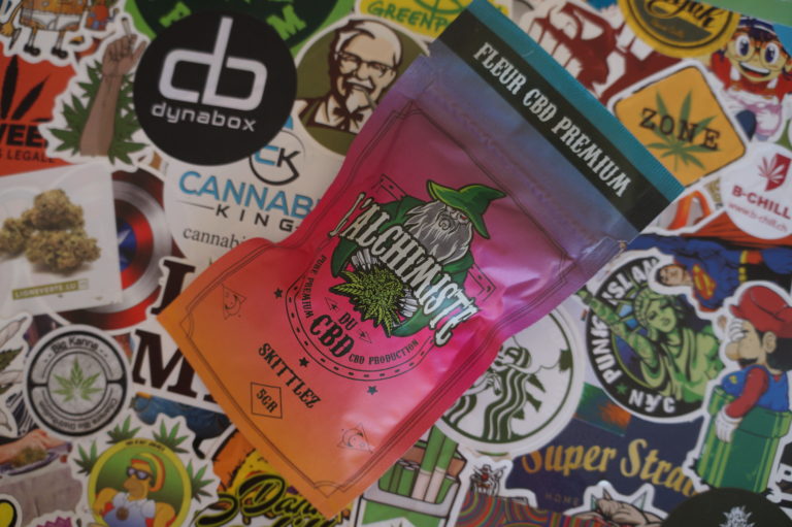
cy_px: 264
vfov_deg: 47.9
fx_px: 594
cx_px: 396
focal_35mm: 27
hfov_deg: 67.4
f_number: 4
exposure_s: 1/160
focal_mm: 18
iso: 250
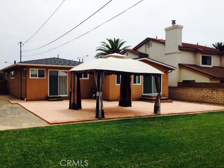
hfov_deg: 55.4
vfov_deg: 42.9
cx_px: 112
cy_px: 84
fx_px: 214
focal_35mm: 33
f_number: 2.4
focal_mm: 4.12
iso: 50
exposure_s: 1/2857
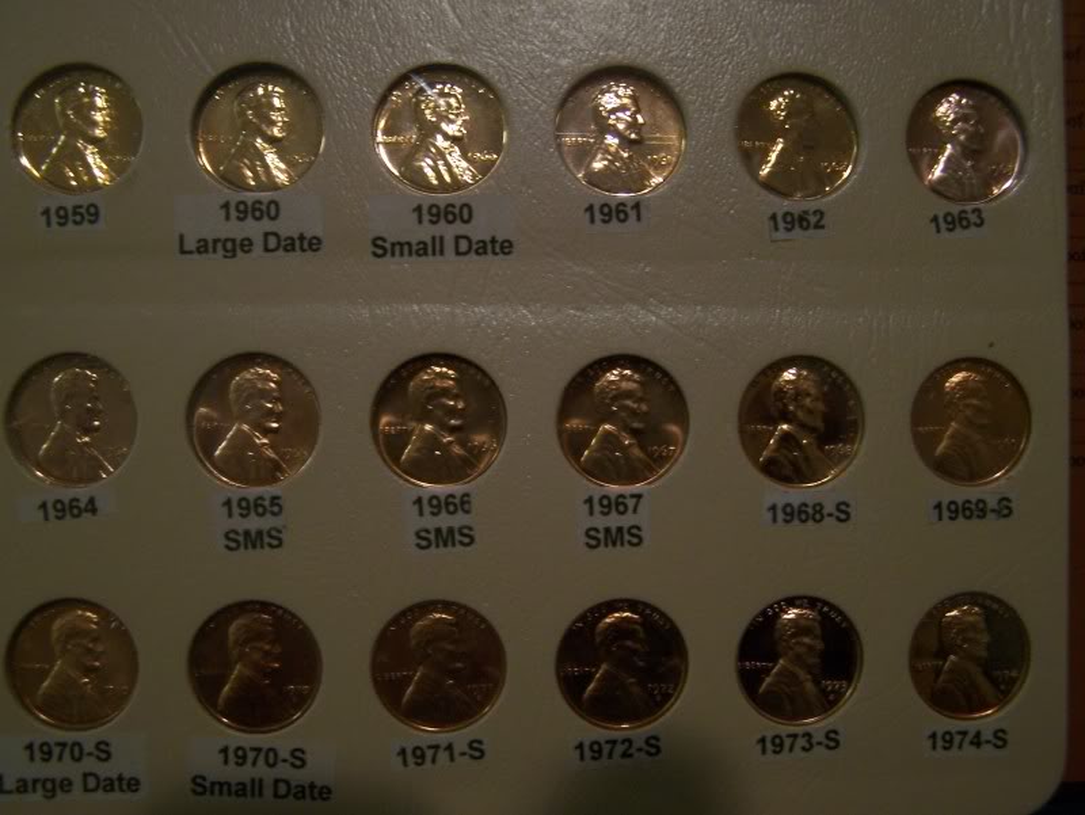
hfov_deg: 49.0
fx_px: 1192
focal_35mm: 38
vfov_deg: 37.8
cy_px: 408
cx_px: 542
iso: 160
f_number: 2.8
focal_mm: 6.3
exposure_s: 1/8
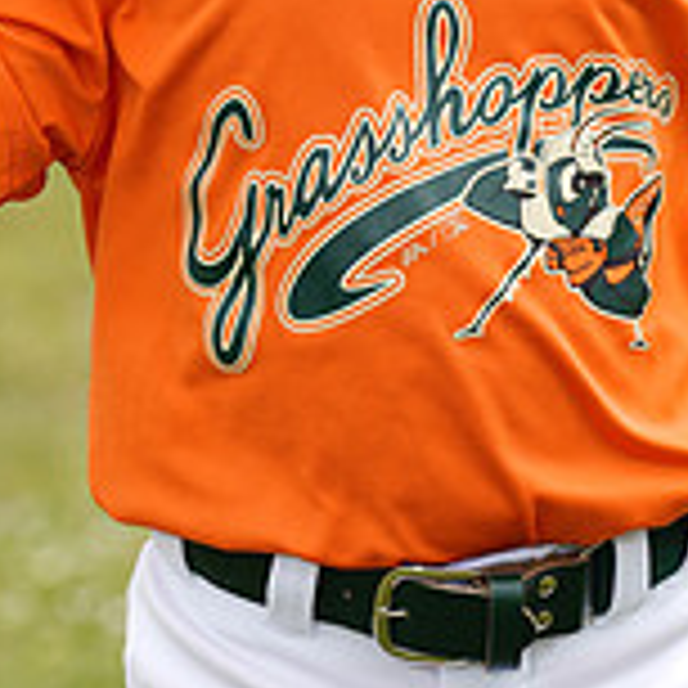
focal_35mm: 495
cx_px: 454
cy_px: -160
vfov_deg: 3.5
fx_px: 11131
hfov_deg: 3.5
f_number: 5.6
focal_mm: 154
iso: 50
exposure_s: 1/250
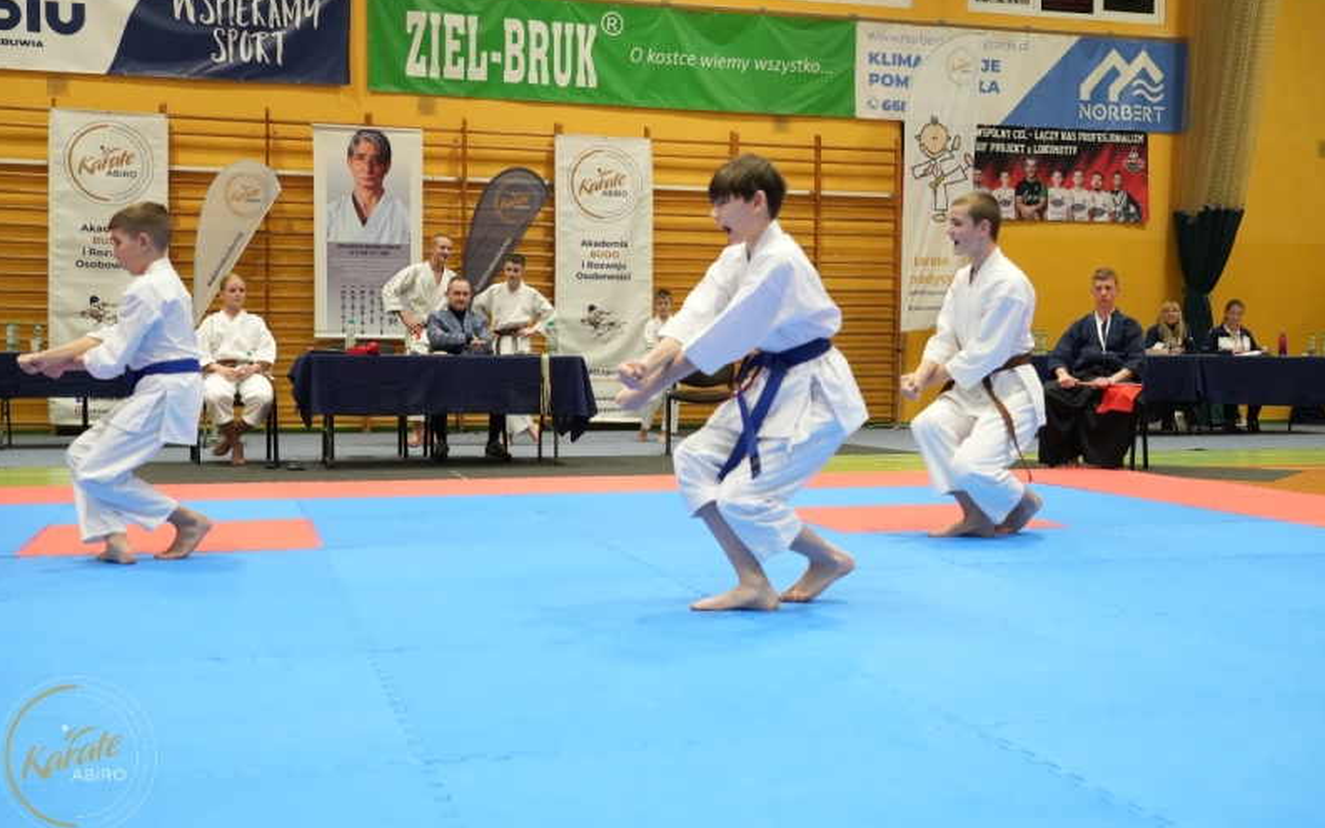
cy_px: 395
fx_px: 1408
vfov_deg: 32.8
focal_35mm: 39
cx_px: 661
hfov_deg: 50.4
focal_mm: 38
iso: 5000
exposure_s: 1/250
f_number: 4.5
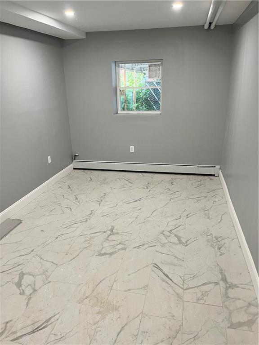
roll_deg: +0.8
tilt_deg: -19.3
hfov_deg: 53.1
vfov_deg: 67.3
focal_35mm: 26
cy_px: 172
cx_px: 130
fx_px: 259
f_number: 1.6
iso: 125
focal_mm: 5.1
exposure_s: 1/60
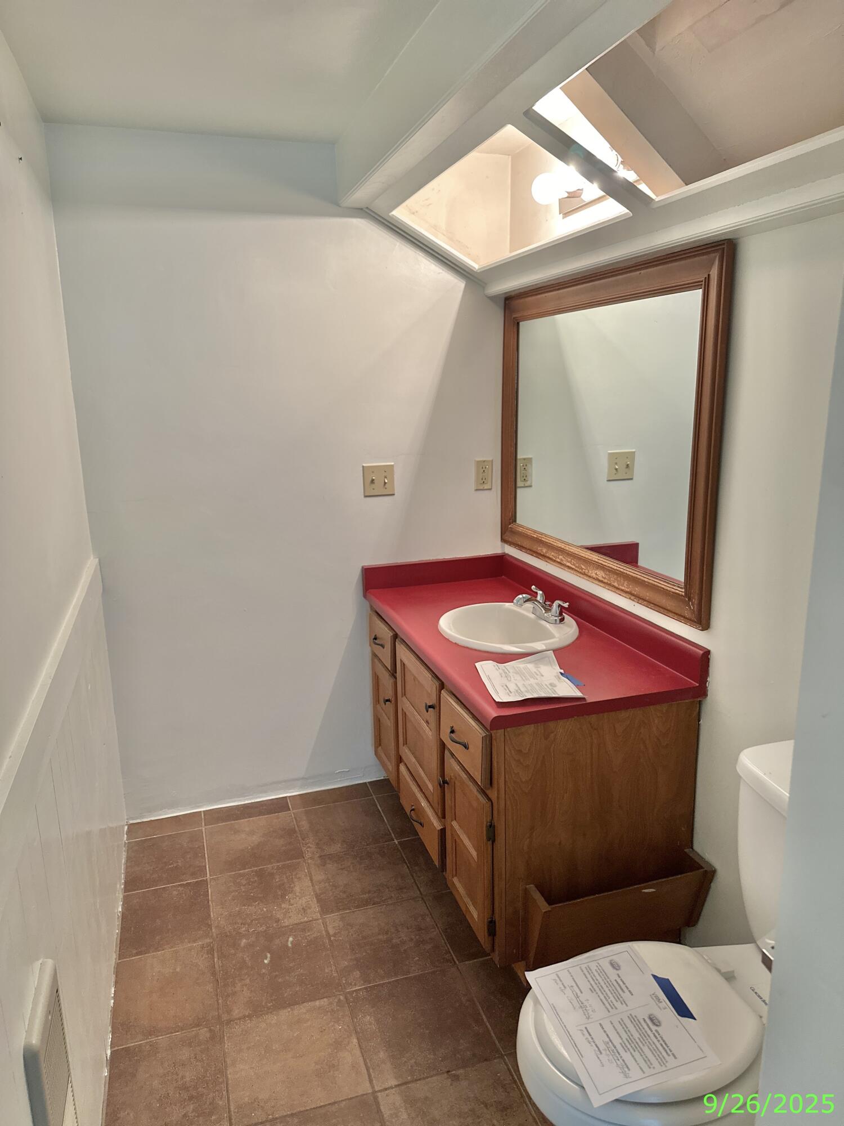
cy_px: 563
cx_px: 422
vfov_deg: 71.6
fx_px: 780
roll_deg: +0.9
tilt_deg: -12.4
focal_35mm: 24
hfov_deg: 56.8
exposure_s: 1/60
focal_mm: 6.86
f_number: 1.78
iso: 250
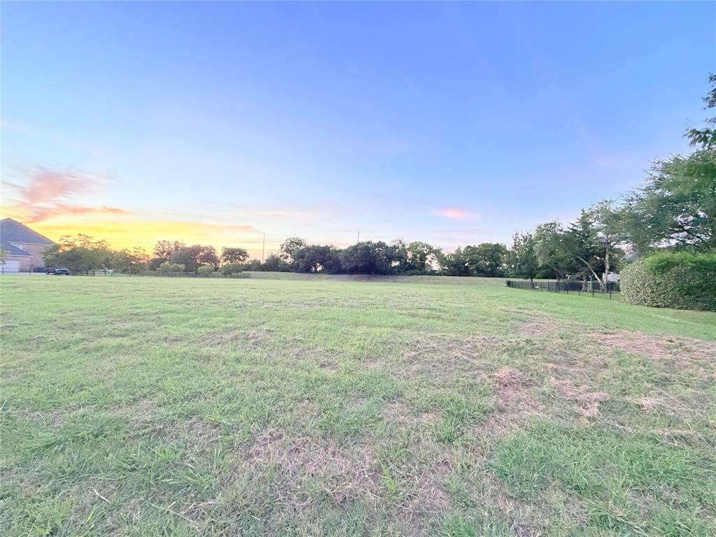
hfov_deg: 102.1
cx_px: 358
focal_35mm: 14
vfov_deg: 85.7
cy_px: 268
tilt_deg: +1.7
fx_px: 290
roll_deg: -2.4
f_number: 2.2
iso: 320
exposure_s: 1/83
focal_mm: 2.22
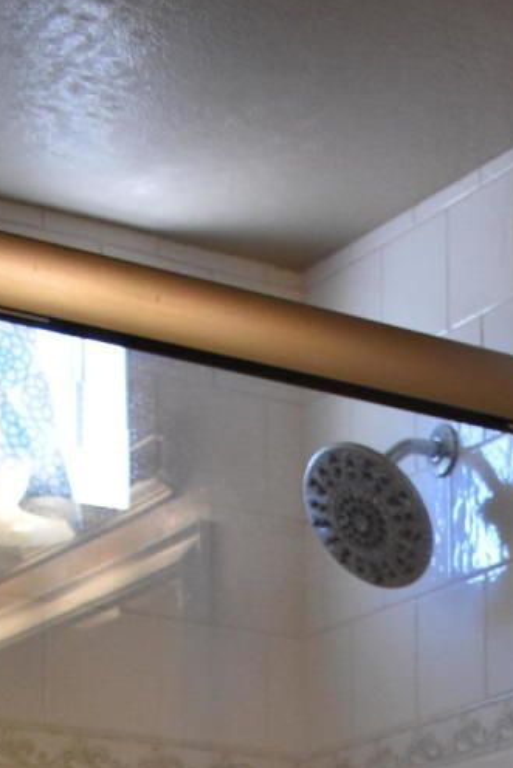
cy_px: 1383
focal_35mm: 121
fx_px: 2584
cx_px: 824
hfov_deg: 10.8
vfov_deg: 14.8
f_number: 3.5
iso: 1100
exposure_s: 1/125
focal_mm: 20
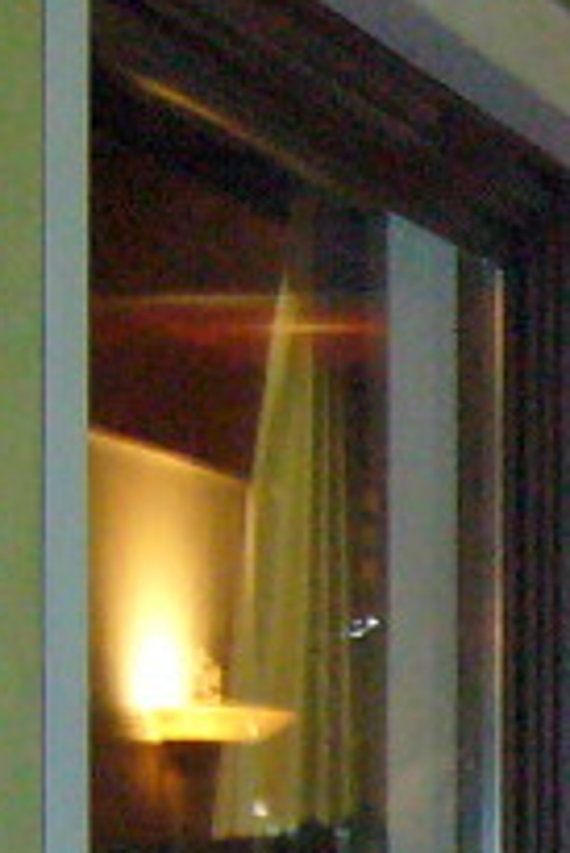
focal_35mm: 224
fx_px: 5311
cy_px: 1017
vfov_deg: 9.1
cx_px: 1481
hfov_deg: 5.8
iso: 320
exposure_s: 1/8
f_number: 2.9
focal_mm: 6
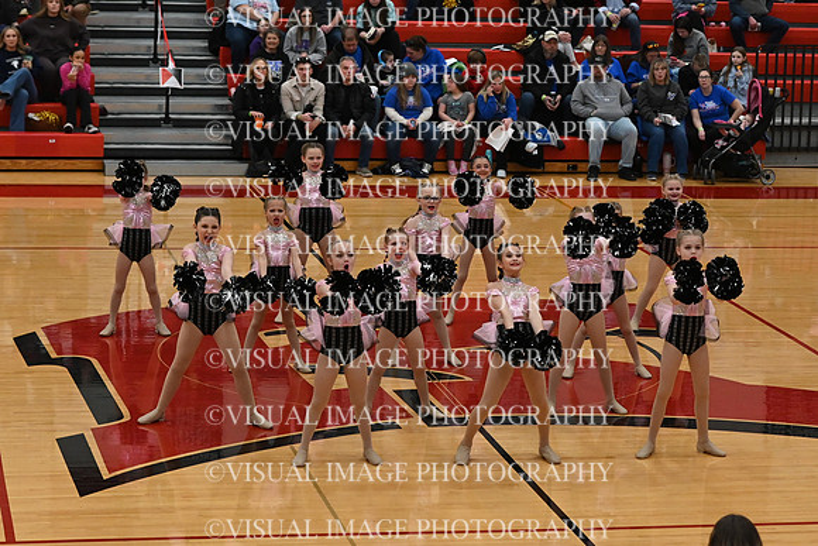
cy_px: 273
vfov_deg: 13.0
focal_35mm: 105
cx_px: 409
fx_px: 2386
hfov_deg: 19.5
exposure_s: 1/400
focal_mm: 70
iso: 5000
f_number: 4
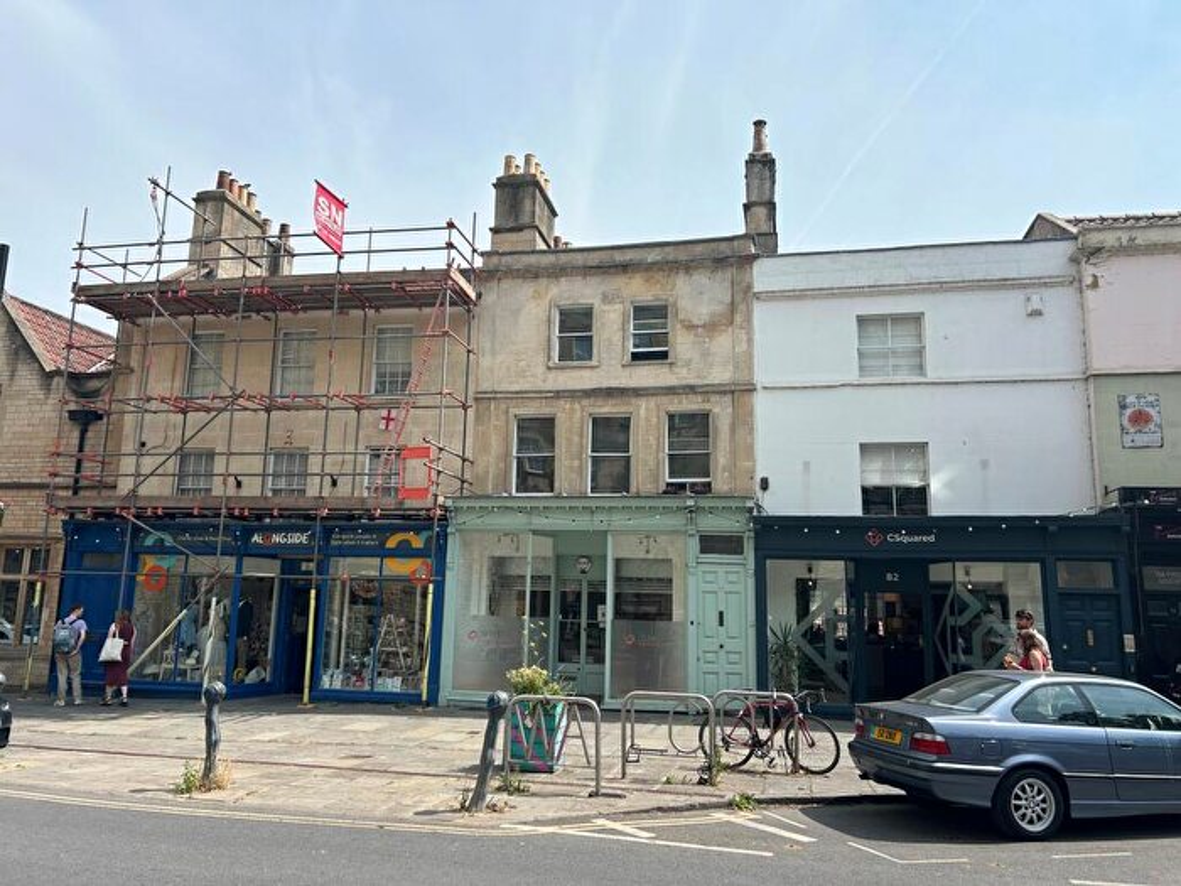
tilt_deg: +10.6
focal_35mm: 26
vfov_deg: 53.1
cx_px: 590
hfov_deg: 67.3
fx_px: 887
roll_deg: -0.8
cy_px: 443
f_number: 1.5
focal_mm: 5.7
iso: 50
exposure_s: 1/4115
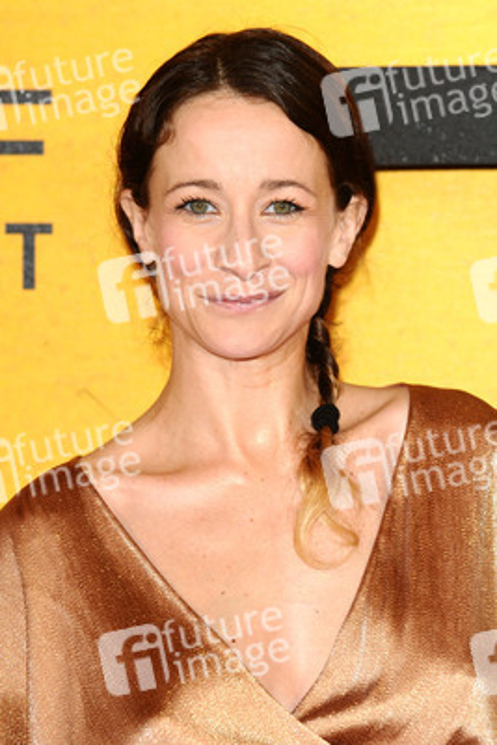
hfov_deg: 6.8
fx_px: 4189
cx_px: 248
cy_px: 372
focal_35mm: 202
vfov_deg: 10.2
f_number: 4.5
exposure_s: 1/200
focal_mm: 135
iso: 320
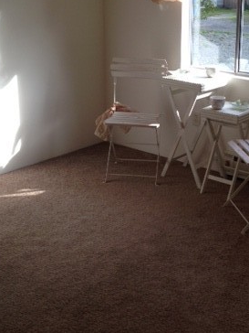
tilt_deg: -11.6
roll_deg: -1.3
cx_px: 196
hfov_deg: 24.9
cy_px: 104
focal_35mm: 58
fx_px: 556
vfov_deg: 32.9
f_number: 2.4
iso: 50
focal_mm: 4.12
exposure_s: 1/208
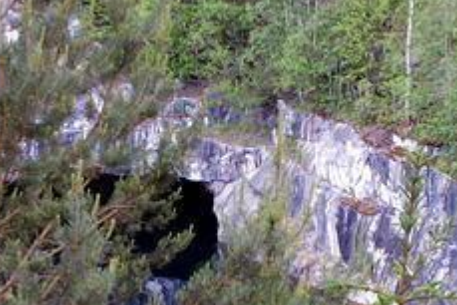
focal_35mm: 165
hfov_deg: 12.4
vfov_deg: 8.3
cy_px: 337
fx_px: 2096
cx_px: 172
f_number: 4.5
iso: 250
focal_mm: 28
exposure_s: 1/50
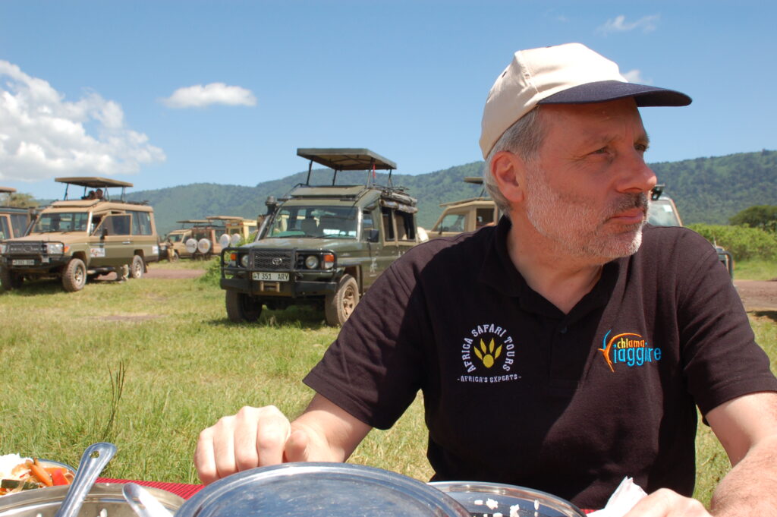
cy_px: 258
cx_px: 388
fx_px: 776
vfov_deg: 36.8
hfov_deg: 53.2
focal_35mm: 36
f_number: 8
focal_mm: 24
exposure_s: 1/250
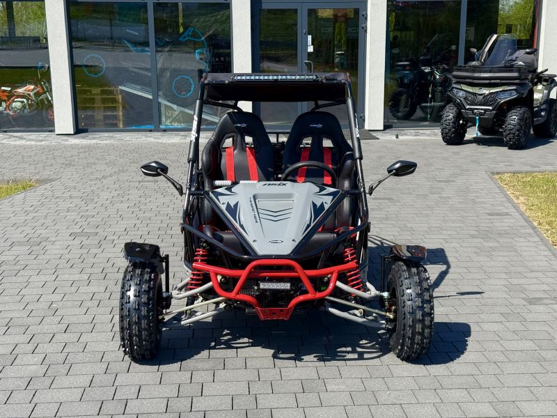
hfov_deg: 39.7
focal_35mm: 48
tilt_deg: -13.0
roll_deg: -0.1
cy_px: 209
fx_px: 772
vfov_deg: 30.3
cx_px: 278
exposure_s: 1/3534
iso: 64
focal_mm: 6.76
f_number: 1.78
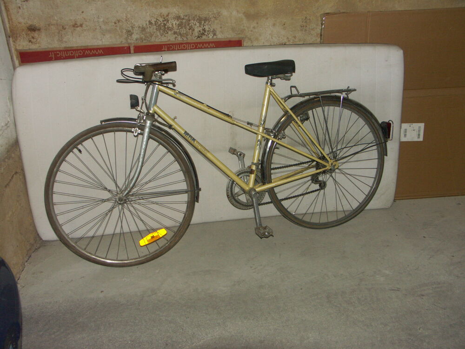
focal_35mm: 27
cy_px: 174
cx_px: 232
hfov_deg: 65.3
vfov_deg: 51.4
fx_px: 363
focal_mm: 6.88
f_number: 2.8
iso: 200
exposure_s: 1/50
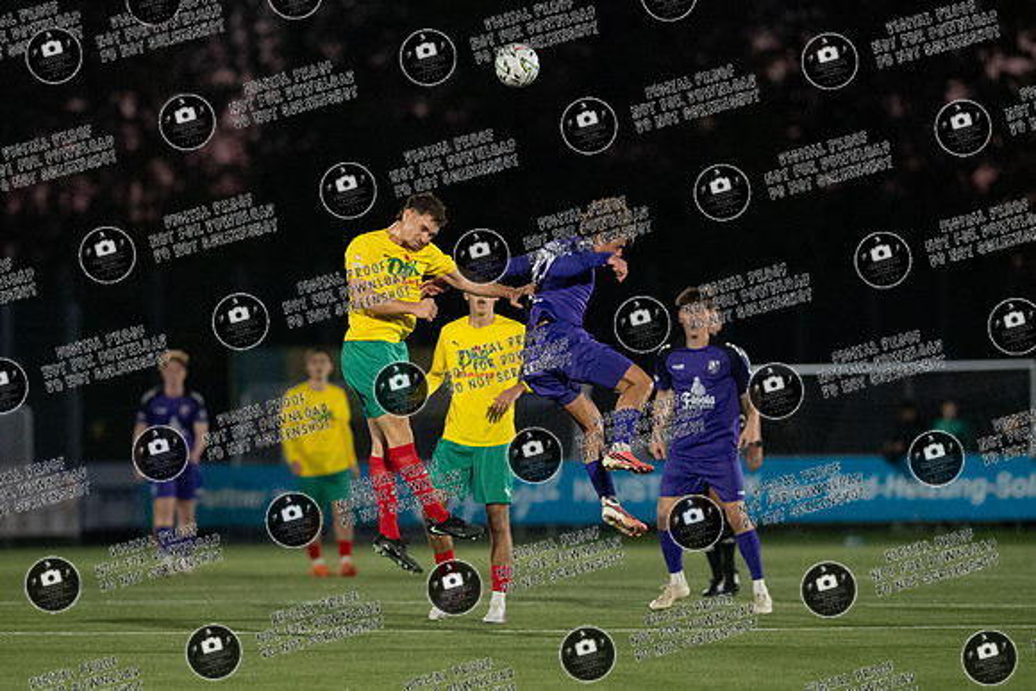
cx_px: 418
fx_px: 10554
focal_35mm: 367
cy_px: 396
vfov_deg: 3.8
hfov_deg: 5.6
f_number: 3.5
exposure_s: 1/1000
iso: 8000
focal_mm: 300
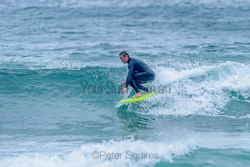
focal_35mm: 628
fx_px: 4360
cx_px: 152
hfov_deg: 3.3
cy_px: 66
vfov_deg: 2.2
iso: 800
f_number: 5.6
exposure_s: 1/2000
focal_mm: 500
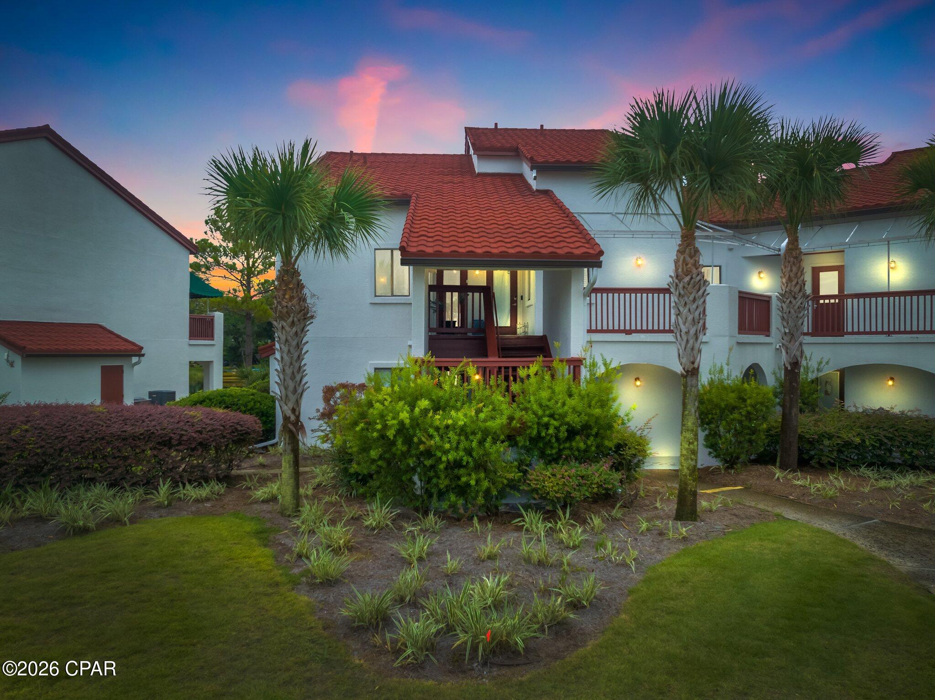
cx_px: 468
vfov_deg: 56.8
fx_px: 648
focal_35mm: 24
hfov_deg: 71.6
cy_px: 350
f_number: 2.8
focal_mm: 12.29
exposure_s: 1/500
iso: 200
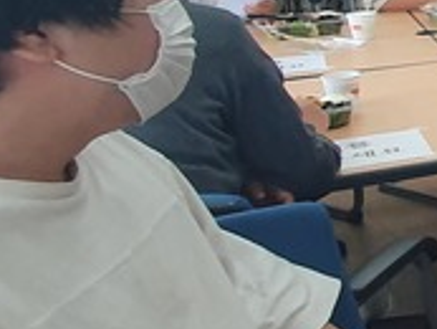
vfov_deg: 18.8
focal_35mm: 77
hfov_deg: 14.2
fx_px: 973
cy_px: 20
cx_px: 1101
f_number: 2.2
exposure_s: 1/60
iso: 100
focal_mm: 1.8
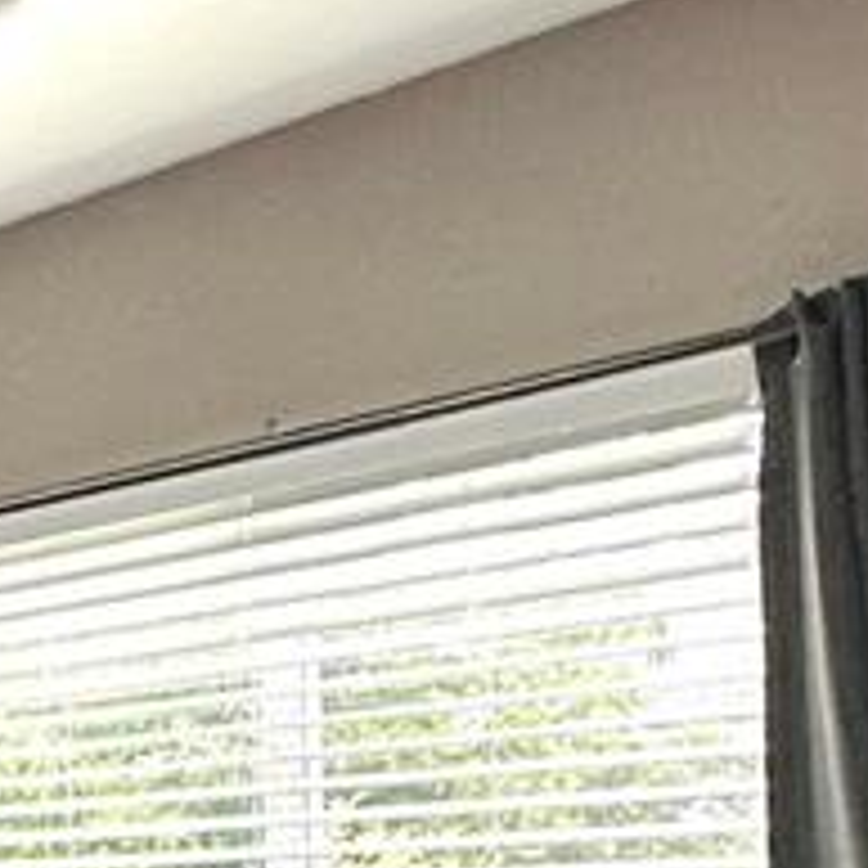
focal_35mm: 77
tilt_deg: -3.8
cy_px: 1084
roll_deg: +3.6
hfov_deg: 16.9
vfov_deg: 20.7
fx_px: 2184
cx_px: -855
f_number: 2.2
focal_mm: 2.22
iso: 200
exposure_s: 1/120
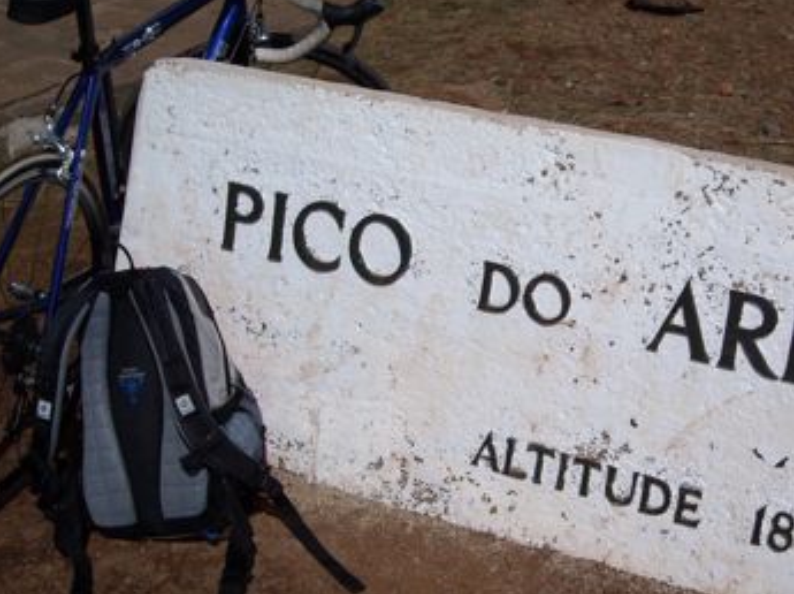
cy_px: 281
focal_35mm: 65
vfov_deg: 22.5
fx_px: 1489
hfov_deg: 29.6
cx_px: 539
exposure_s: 1/1241
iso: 64
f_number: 5.6
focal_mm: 5.7
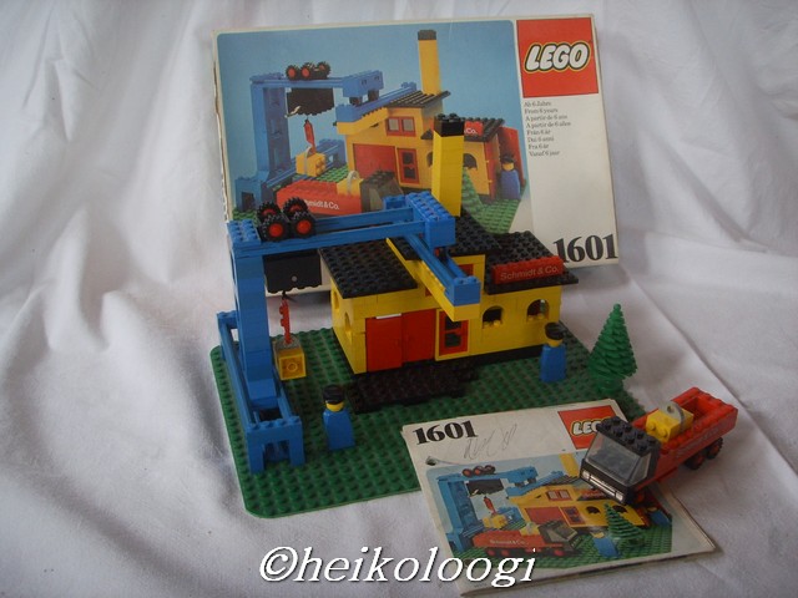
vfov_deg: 36.8
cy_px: 299
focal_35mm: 39
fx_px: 899
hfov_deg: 47.9
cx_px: 399
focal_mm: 6.6
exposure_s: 1/60
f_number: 3.5
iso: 100
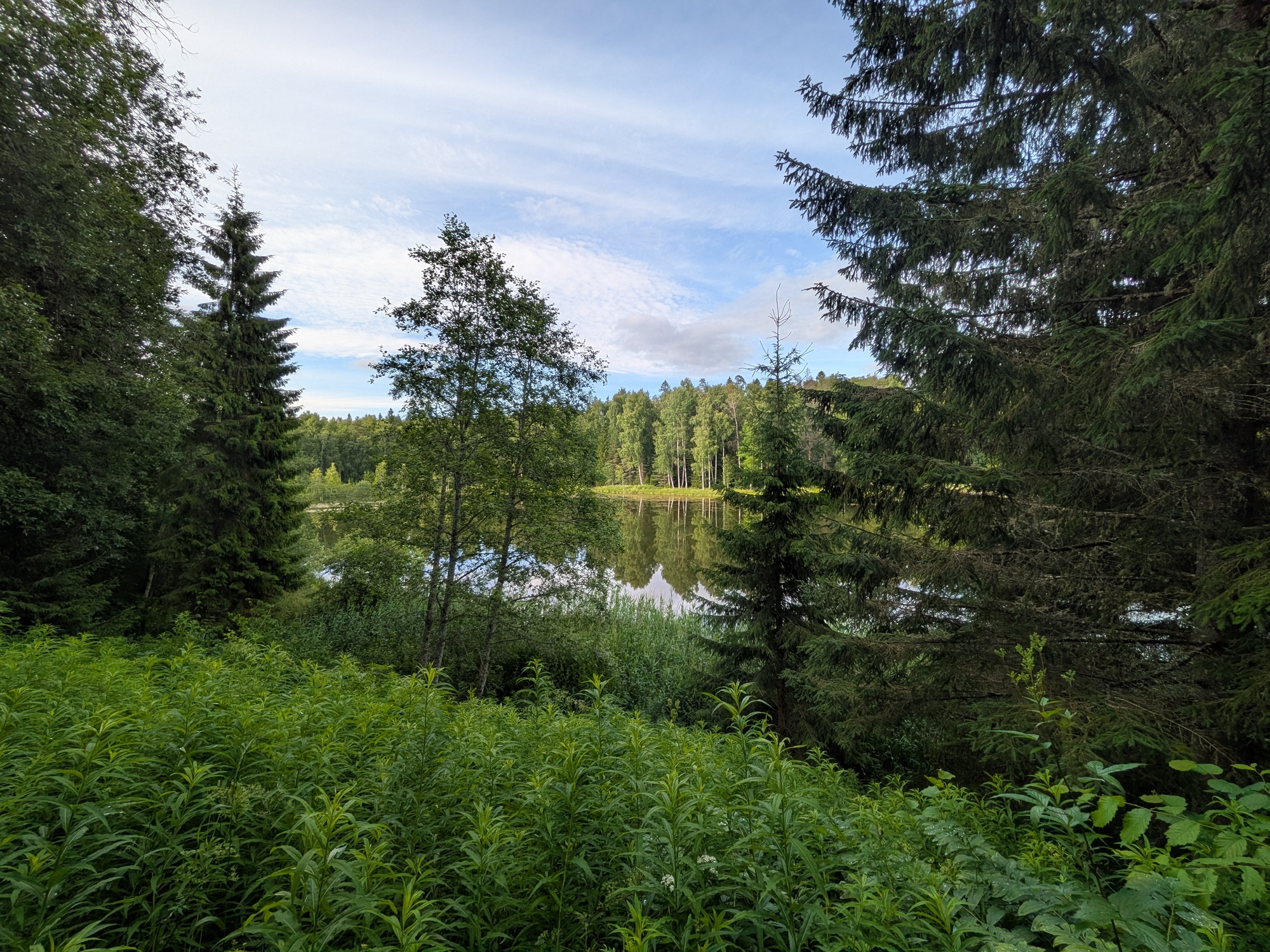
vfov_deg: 85.7
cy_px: 476
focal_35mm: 14
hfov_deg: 102.1
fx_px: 514
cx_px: 635
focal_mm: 1.83
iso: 48
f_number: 2.2
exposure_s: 1/650
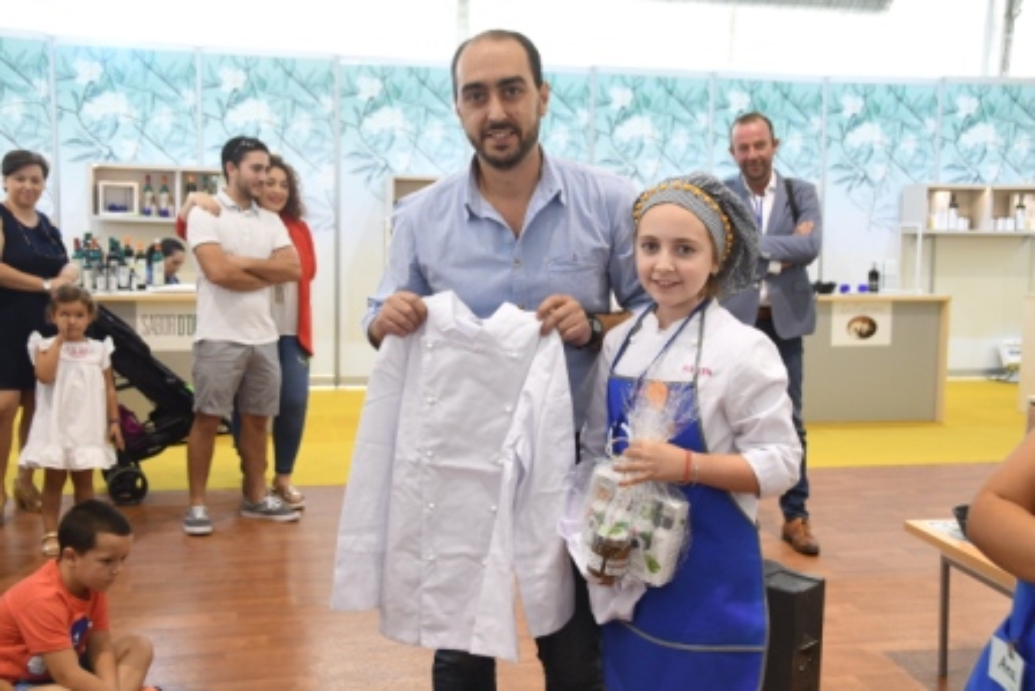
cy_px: 346
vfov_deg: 30.9
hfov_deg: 44.9
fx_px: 1251
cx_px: 518
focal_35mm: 44
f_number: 5.6
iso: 1250
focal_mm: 29
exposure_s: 1/50
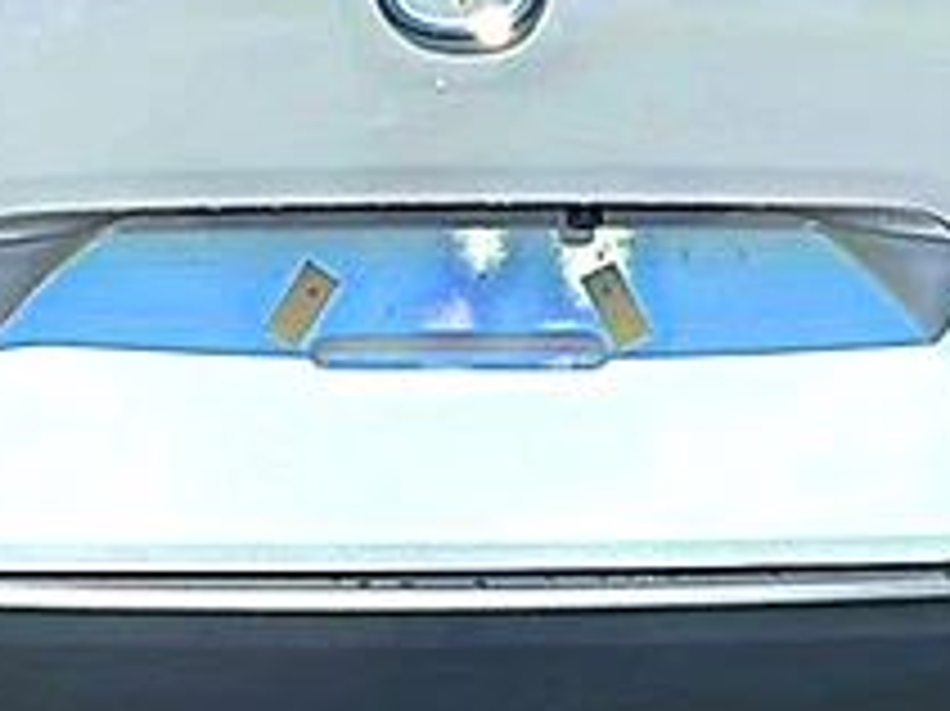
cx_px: 536
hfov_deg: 16.0
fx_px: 3374
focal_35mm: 123
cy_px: 173
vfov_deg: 12.0
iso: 80
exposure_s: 1/7143
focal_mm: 6.86
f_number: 1.78
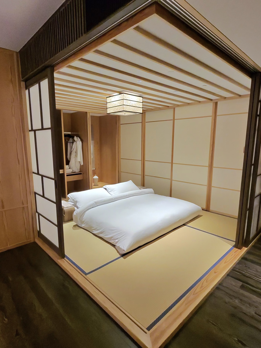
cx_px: 130
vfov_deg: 106.2
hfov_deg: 89.9
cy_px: 174
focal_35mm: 13
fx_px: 131
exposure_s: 1/59.9
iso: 536
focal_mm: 2.24
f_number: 2.2
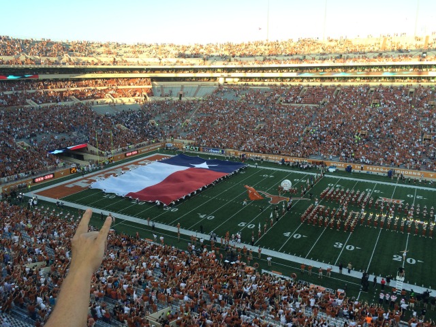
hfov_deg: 61.7
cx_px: 218
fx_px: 365
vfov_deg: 48.2
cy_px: 164
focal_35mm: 29
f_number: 2.2
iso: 32
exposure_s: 1/354
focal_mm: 4.15
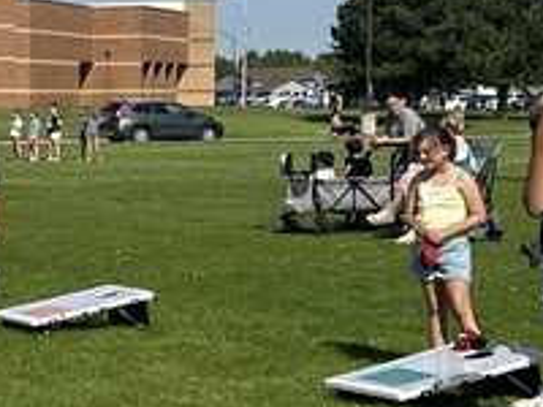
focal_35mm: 123
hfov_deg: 14.7
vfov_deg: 12.0
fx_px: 1929
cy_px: 179
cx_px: -318
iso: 80
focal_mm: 6.86
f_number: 1.78
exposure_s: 1/7576
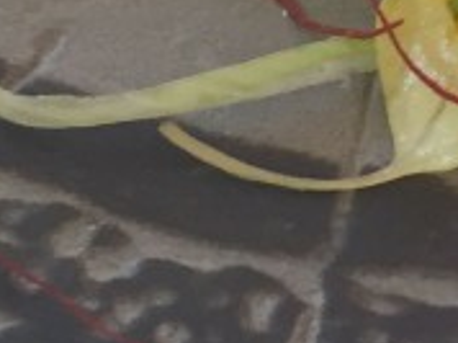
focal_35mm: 167
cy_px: -549
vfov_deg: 8.0
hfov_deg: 11.7
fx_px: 2207
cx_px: 445
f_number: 2.2
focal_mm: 4.15
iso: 80
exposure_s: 1/33
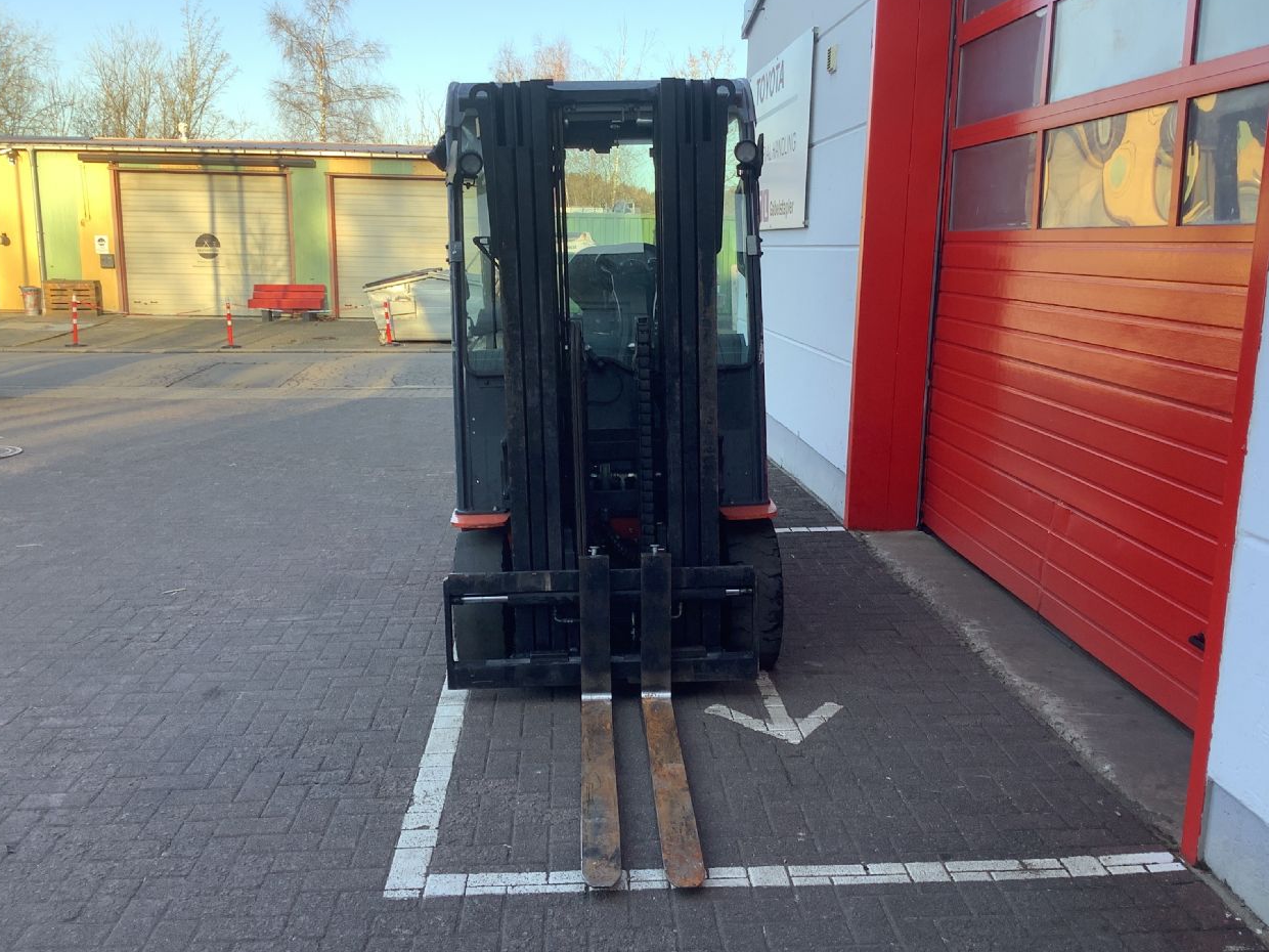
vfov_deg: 44.2
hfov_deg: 56.8
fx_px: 1173
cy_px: 477
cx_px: 630
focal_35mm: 32
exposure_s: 1/100
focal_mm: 3.3
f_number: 2.4
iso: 25
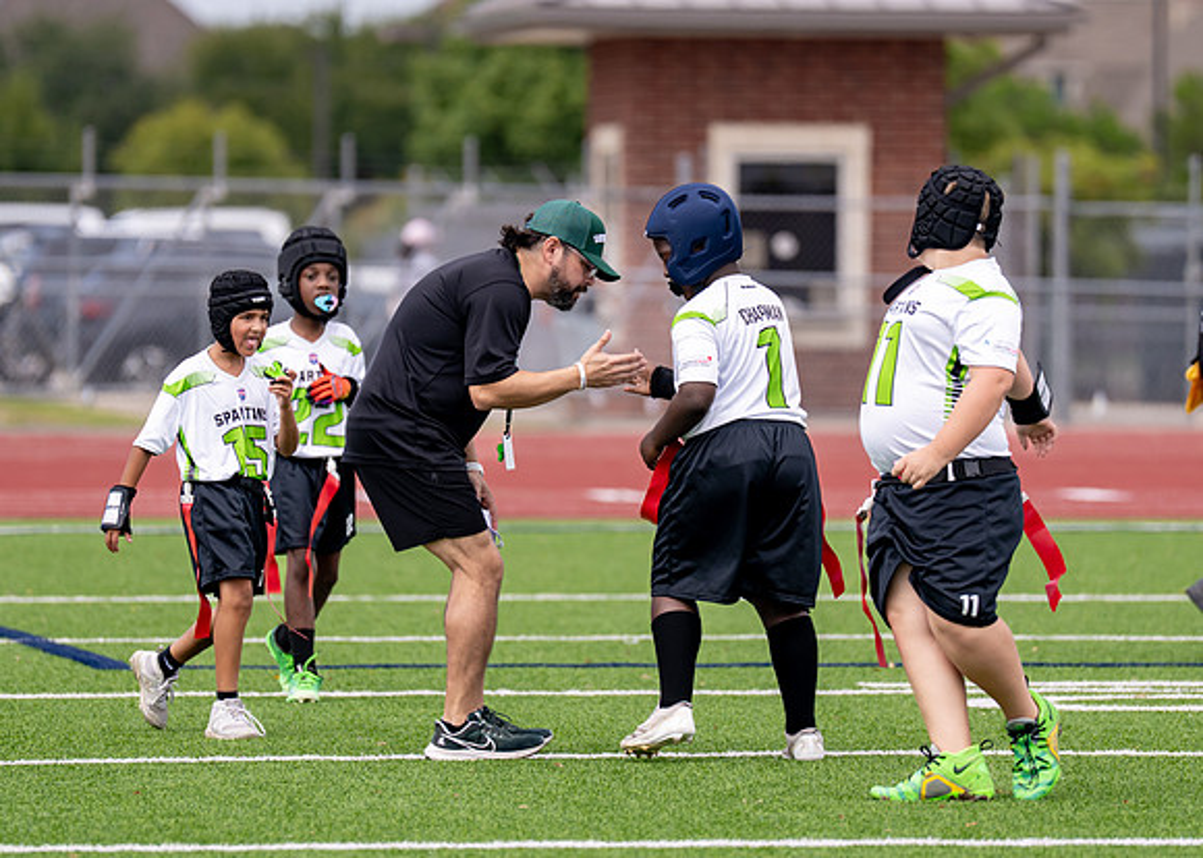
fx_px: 12916
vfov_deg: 3.8
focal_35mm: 378
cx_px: 609
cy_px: 388
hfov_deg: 5.3
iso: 125
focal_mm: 200
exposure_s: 1/2000
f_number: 2.8
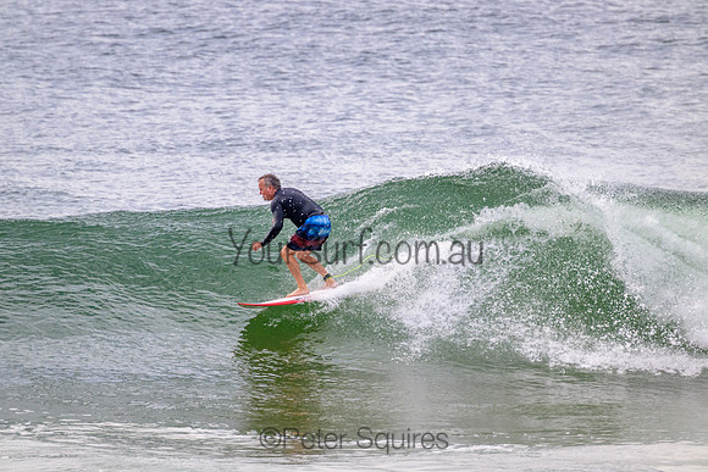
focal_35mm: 800
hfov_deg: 2.6
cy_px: 236
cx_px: 354
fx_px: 15736
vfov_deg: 1.7
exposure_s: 1/2000
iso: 2000
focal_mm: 800
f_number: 11
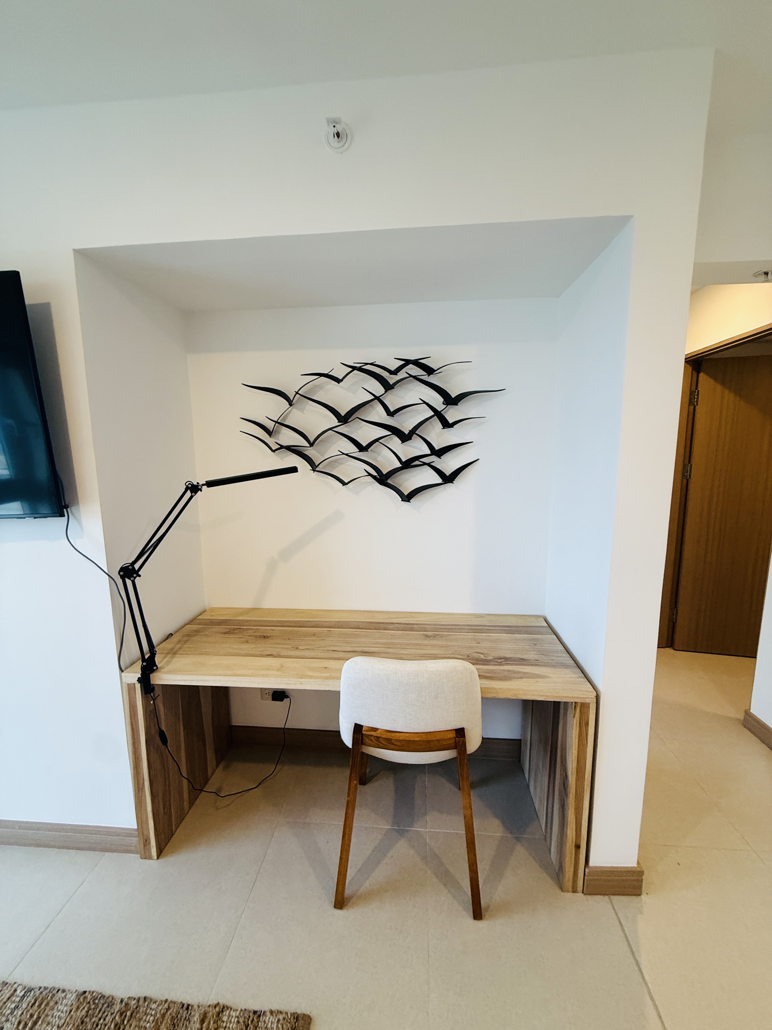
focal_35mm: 14
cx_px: 386
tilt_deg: -8.2
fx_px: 416
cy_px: 515
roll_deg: +0.3
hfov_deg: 85.7
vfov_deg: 102.1
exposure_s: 1/120
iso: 250
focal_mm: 2.22
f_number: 2.2
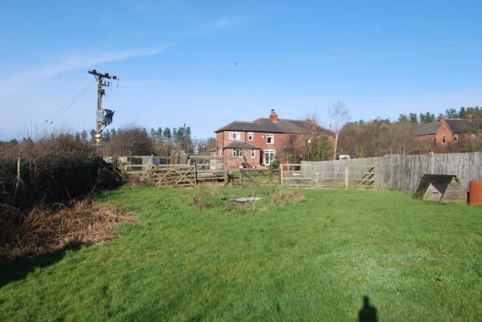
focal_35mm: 36
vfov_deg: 37.0
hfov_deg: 53.1
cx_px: 241
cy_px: 161
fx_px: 483
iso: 100
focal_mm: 24
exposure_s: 1/200
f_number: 7.1
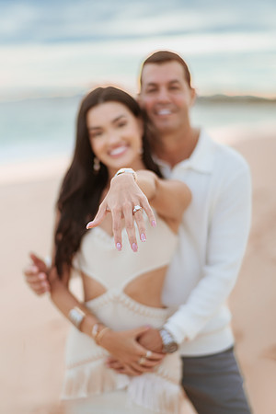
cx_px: 138
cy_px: 207
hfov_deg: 23.4
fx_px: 667
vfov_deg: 34.5
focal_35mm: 58
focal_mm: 58
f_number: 1.6
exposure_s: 1/5000
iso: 250
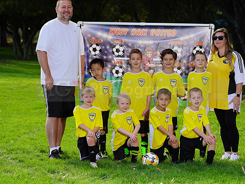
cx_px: 125
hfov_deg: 12.1
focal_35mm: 163
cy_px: 86
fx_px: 1153
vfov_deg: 9.1
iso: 125
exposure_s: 1/200
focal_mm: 135
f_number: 7.1
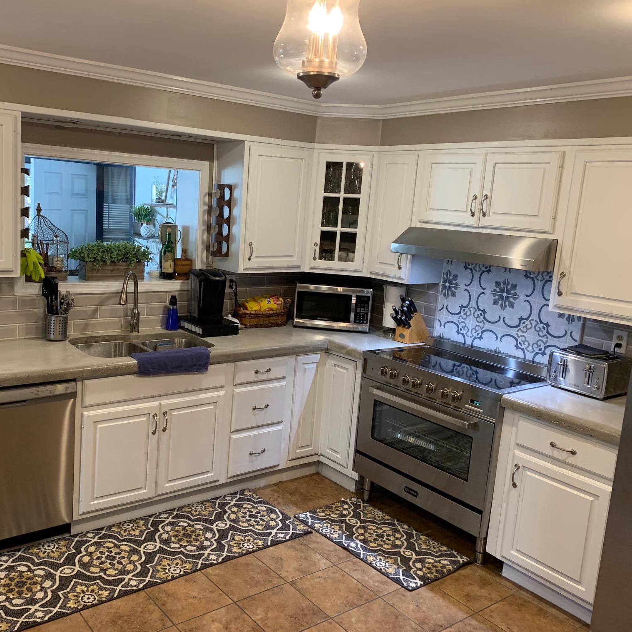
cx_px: 252
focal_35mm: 31
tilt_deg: -12.2
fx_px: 640
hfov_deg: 52.2
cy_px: 318
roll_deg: -3.5
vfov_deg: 52.5
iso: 125
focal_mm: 4.25
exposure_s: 1/60
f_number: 1.8
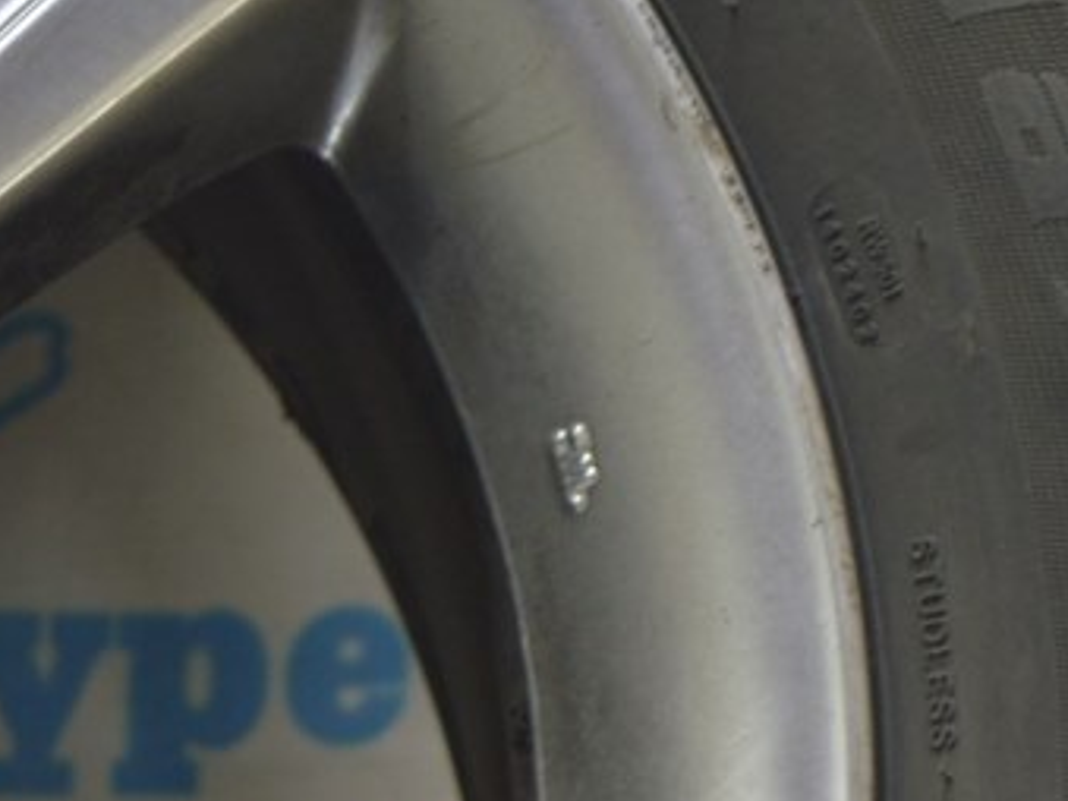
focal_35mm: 183
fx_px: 5644
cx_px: 274
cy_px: 967
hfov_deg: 10.8
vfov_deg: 8.0
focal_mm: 42
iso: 400
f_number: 5.6
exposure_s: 1/20
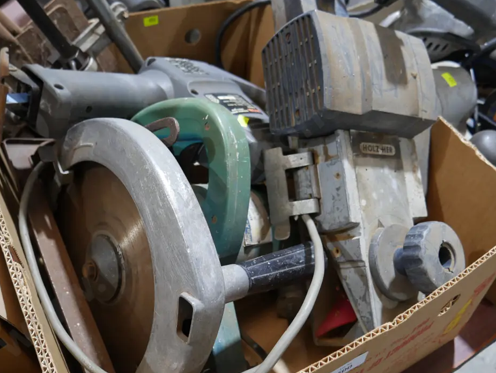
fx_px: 444
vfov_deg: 45.5
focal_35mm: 31
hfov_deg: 58.2
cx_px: 222
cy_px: 186
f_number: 3.5
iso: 800
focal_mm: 14
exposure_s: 1/60
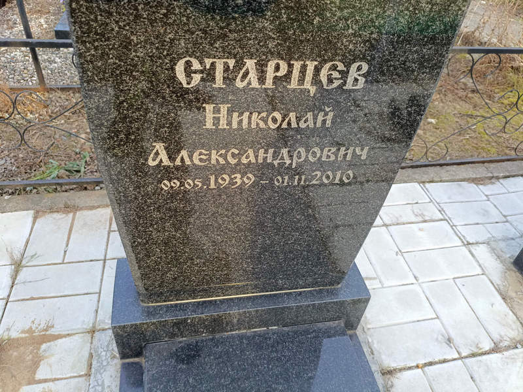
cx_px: 262
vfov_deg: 54.9
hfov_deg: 69.4
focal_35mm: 25
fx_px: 378
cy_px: 196
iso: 124
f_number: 1.69
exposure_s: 1/100
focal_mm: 4.76
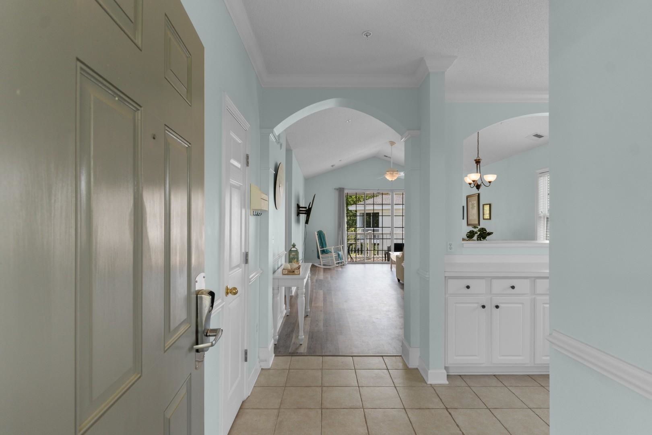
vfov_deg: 70.4
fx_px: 308
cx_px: 326
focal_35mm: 17
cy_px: 218
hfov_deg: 93.3
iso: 100
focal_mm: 11.5
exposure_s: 1/4
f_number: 4.8
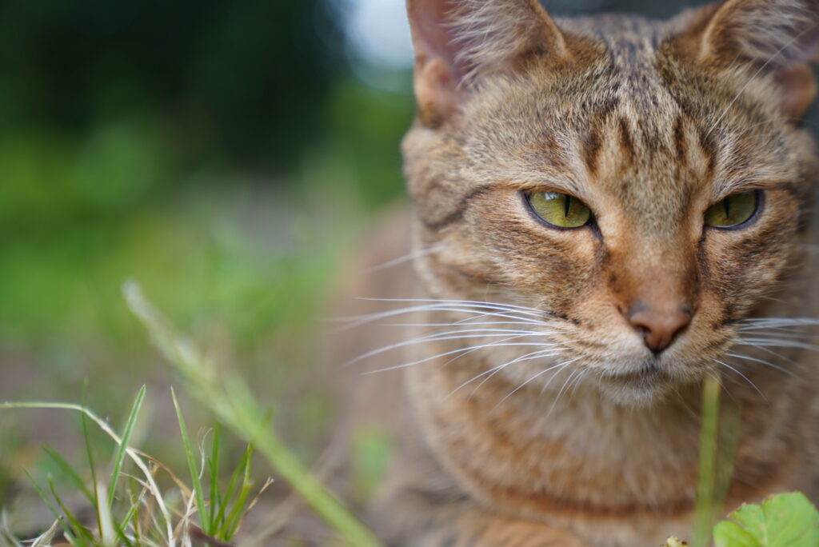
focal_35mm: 70
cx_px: 410
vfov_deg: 19.5
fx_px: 1593
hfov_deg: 28.8
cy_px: 274
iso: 100
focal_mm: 70
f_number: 2.8
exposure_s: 1/200
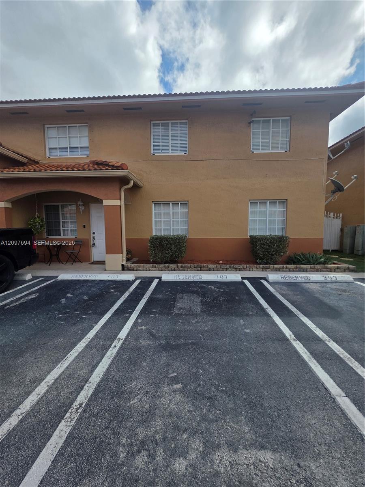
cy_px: 244
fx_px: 183
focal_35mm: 13
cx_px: 182
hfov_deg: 89.9
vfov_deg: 106.2
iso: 40
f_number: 1.9
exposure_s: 1/3628
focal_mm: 2.2
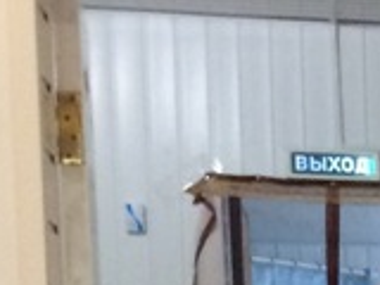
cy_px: 603
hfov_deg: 8.9
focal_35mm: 186
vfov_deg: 7.6
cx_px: 1107
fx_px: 2042
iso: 320
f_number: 2.2
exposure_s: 1/33
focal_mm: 4.15
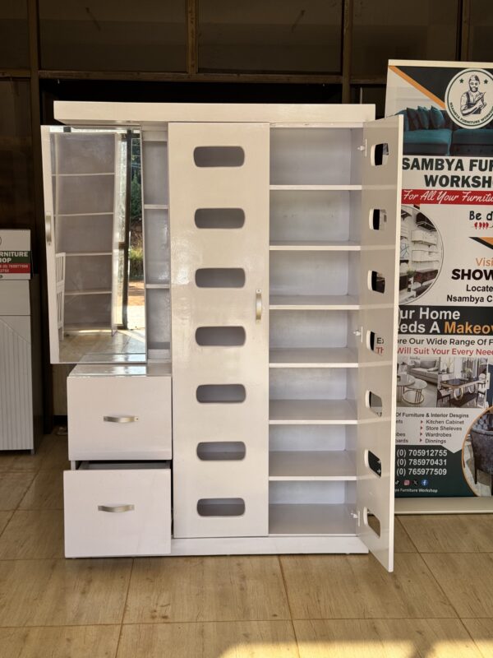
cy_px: 329
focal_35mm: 48
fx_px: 911
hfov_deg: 30.3
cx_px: 246
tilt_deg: -10.1
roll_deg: +0.3
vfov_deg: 39.7
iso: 64
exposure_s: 1/1094
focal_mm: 6.76
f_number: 1.78
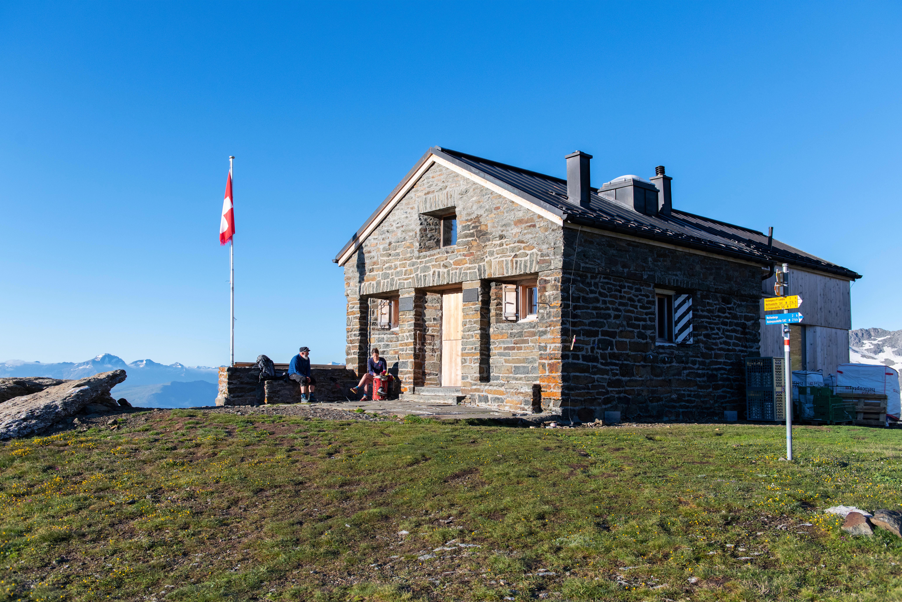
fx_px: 802
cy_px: 301
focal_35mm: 32
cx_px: 451
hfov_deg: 58.7
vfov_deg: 41.1
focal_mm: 32
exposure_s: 1/3200
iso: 800
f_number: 5
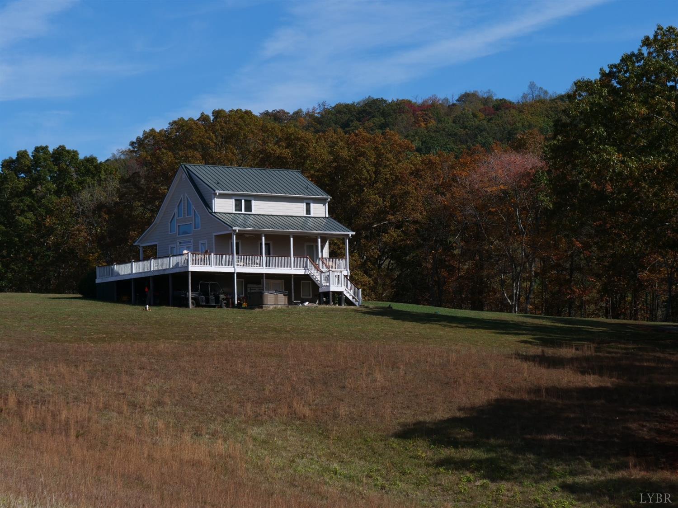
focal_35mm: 120
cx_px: 339
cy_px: 254
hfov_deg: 16.4
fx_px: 2350
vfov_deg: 12.3
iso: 200
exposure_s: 1/800
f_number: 8
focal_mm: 60
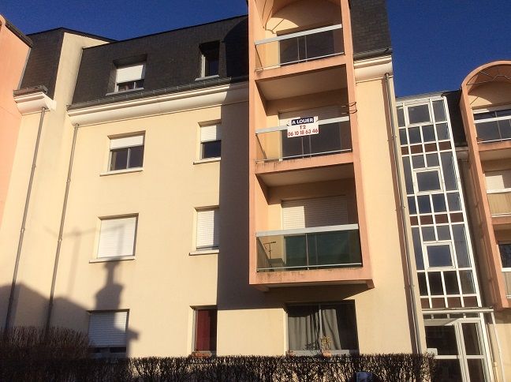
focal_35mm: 32
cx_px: 256
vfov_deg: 44.1
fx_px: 472
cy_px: 191
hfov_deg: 56.9
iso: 32
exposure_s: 1/2045
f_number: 2.4
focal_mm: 3.3
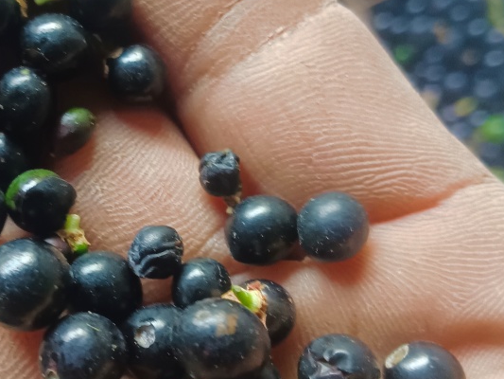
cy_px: 179
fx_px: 757
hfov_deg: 36.2
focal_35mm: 52
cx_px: 145
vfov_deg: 28.0
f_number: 1.8
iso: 1220
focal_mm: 4.05
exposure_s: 1/25
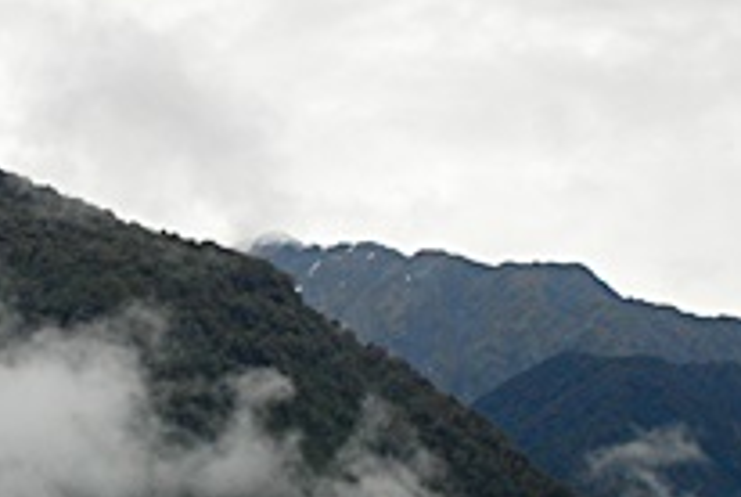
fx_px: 3730
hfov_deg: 11.3
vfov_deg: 7.6
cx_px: 43
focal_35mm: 181
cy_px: 436
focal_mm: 31
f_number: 5.6
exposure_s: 1/400
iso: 400
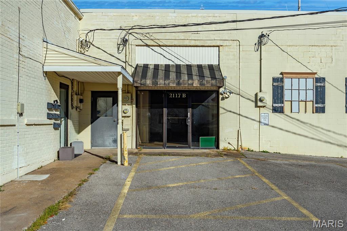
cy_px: 116
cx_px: 174
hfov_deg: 54.4
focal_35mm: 35
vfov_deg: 37.9
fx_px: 337
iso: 1000
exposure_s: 1/3200
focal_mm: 35
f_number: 11
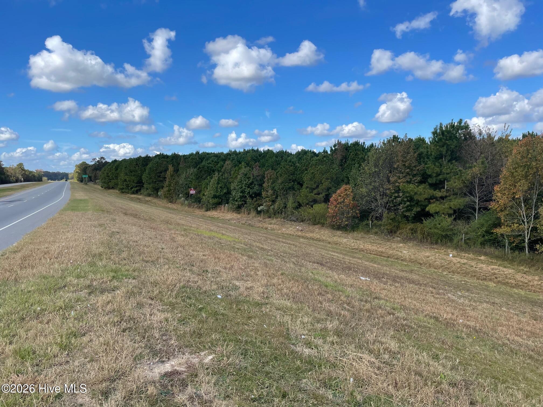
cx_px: 272
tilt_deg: -5.4
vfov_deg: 53.1
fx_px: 408
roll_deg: +0.7
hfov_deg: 67.3
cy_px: 204
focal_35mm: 26
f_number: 1.6
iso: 32
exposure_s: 1/2747
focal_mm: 4.2
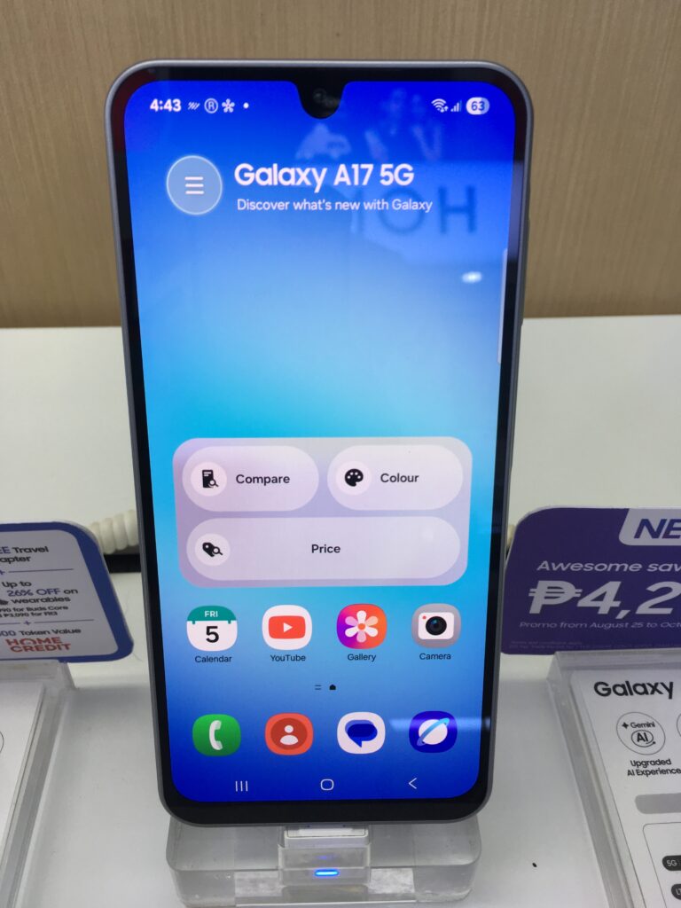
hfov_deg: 48.2
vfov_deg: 61.7
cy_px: 454
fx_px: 761
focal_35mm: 29
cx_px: 340
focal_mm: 4.15
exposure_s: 1/60
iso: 32
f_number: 2.2
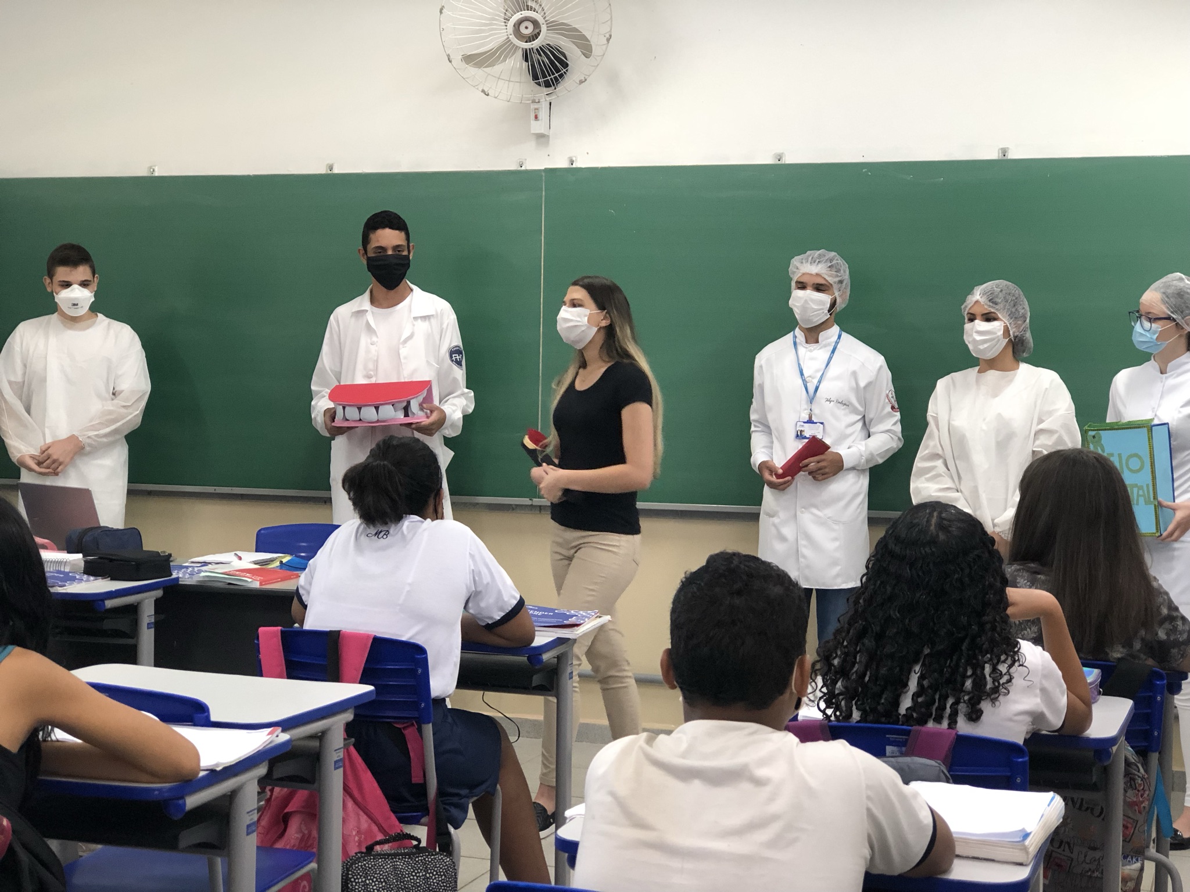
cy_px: 446
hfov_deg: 33.8
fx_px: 1959
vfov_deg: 25.7
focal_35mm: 57
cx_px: 595
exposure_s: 1/30
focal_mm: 6.6
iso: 125
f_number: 2.8
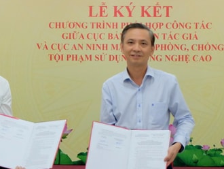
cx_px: 86
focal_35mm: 77
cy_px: 85
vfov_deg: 19.2
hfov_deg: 25.3
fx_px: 499
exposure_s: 1/180
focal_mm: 32.5
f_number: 5
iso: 3200
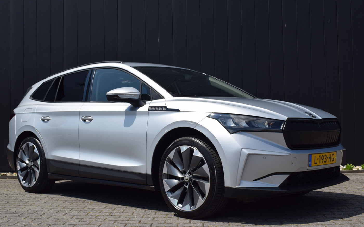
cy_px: 108
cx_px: 182
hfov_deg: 41.1
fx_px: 486
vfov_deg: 26.3
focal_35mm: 49
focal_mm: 32
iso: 200
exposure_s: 1/500
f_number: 11
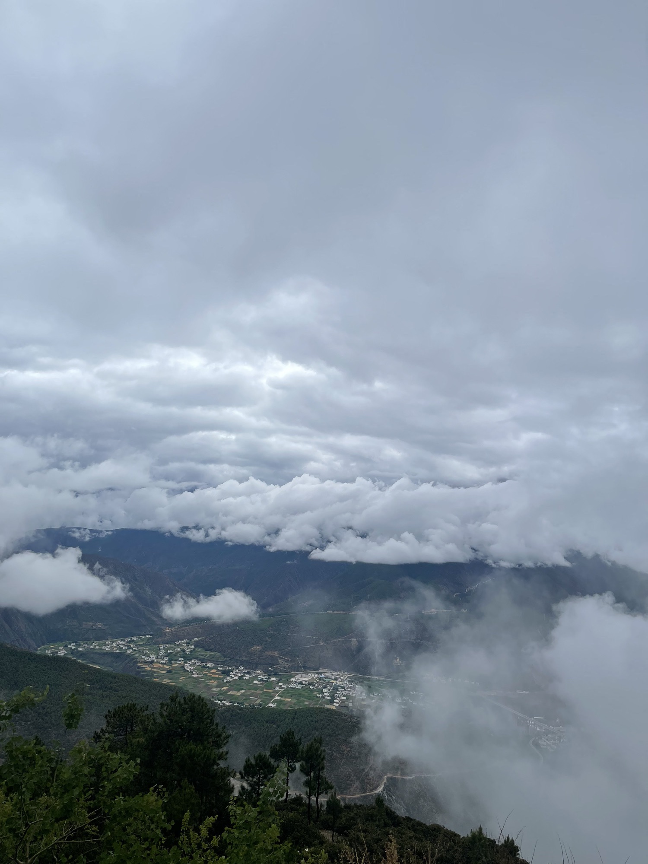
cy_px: 432
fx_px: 649
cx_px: 324
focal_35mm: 26
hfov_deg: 53.1
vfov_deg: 67.3
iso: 32
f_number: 1.6
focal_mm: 5.1
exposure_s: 1/7937
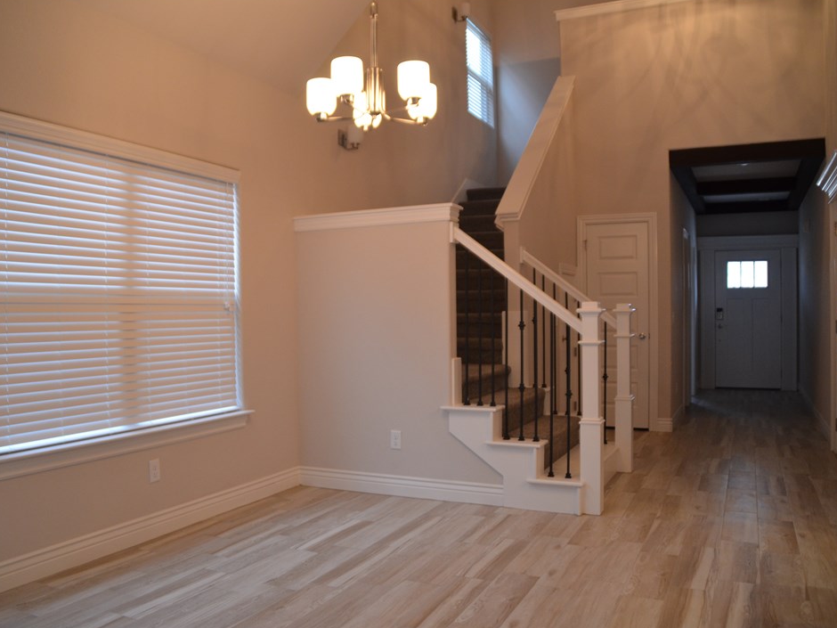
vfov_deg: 46.8
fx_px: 725
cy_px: 311
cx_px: 380
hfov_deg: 59.9
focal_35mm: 30
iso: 800
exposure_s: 1/60
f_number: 4
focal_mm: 18
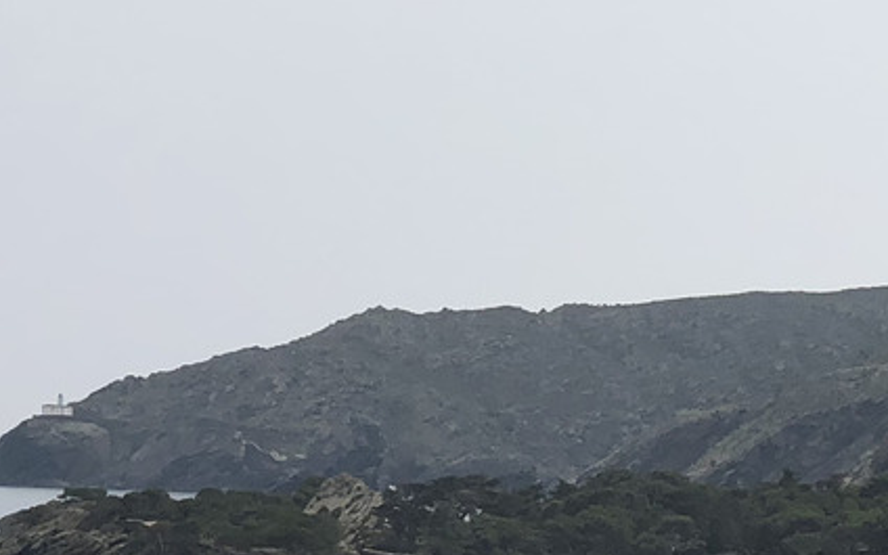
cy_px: 746
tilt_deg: -2.6
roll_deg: -0.4
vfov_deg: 6.3
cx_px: 1223
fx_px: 5034
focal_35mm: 208
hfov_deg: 9.8
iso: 16
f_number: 2.4
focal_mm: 6
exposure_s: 1/2288
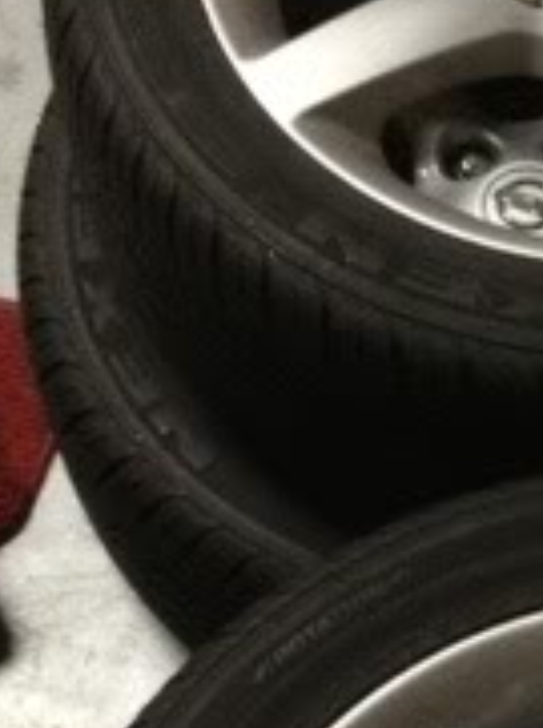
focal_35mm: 124
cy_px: 652
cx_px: 644
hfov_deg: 11.7
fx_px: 2603
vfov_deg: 15.7
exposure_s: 1/20
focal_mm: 4.3
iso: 320
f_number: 2.4
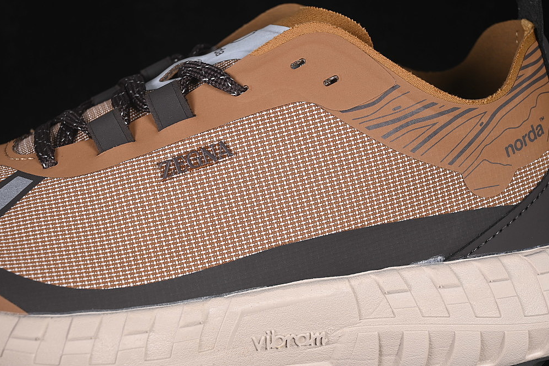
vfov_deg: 16.9
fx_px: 1235
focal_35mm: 81
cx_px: 254
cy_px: 191
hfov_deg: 25.0
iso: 160
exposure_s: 1/60
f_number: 6.3
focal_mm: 50
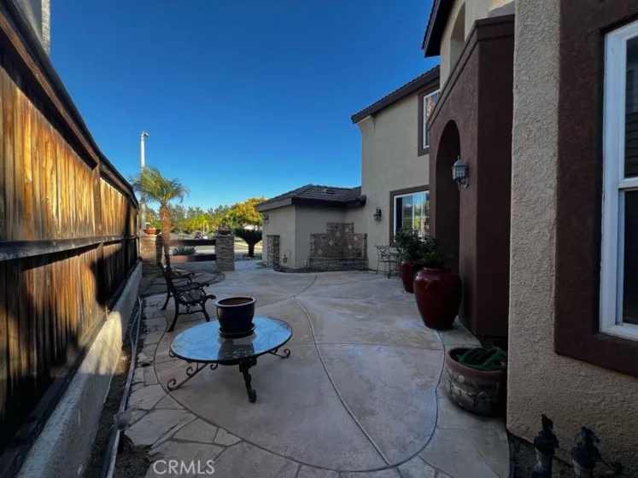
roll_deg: -0.2
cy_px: 239
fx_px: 240
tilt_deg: -2.3
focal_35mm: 13
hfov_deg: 106.2
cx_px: 319
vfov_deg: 89.9
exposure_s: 1/325
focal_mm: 1.57
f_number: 1.8
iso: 32
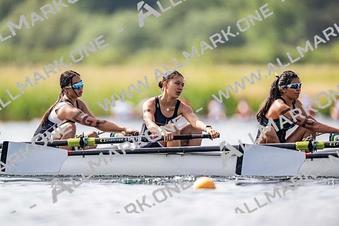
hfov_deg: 3.4
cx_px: 170
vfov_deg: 2.3
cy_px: 113
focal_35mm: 600
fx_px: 5651
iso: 220
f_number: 4
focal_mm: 600
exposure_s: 1/2500
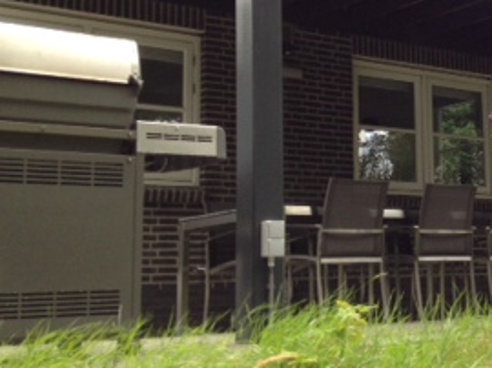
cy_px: 100
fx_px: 1179
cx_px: 554
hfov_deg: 22.2
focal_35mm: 83
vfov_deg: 17.7
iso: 80
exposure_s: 1/40
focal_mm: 4.28
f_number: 2.4
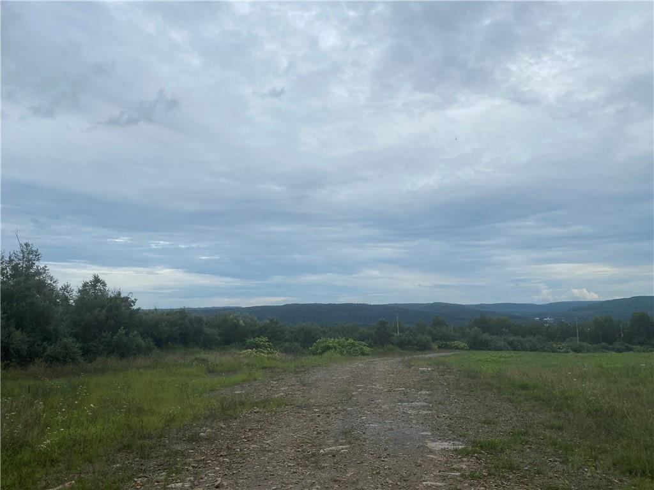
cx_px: 327
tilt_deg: +8.0
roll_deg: +1.5
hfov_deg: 67.3
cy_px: 245
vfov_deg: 53.1
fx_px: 491
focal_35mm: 26
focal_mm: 4.25
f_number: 1.8
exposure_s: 1/1585
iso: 32
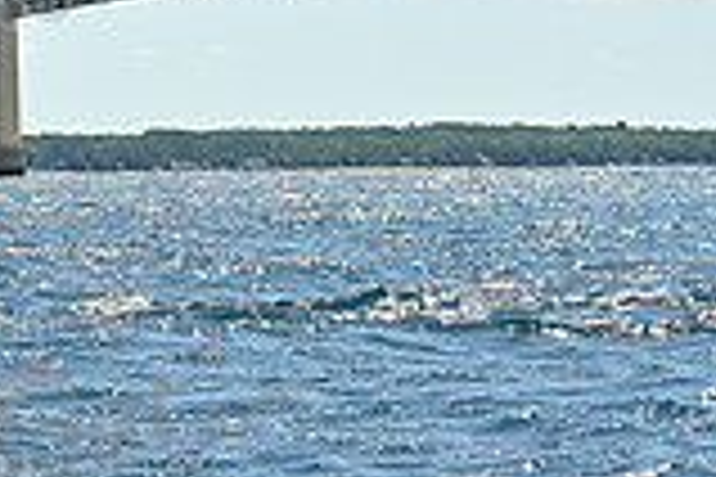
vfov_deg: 5.4
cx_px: -558
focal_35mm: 255
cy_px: -169
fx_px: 5071
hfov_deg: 7.8
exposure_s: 1/1250
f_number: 8
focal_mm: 70
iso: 320
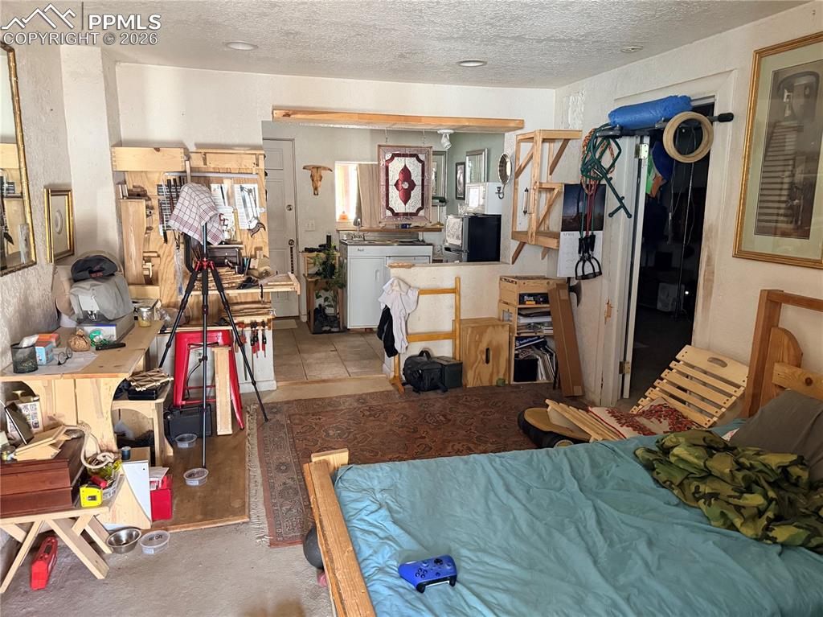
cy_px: 308
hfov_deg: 71.6
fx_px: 570
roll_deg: -0.1
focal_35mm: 24
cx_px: 412
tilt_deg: -11.0
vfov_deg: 56.8
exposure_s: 1/49
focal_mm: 6.76
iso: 800
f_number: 1.78
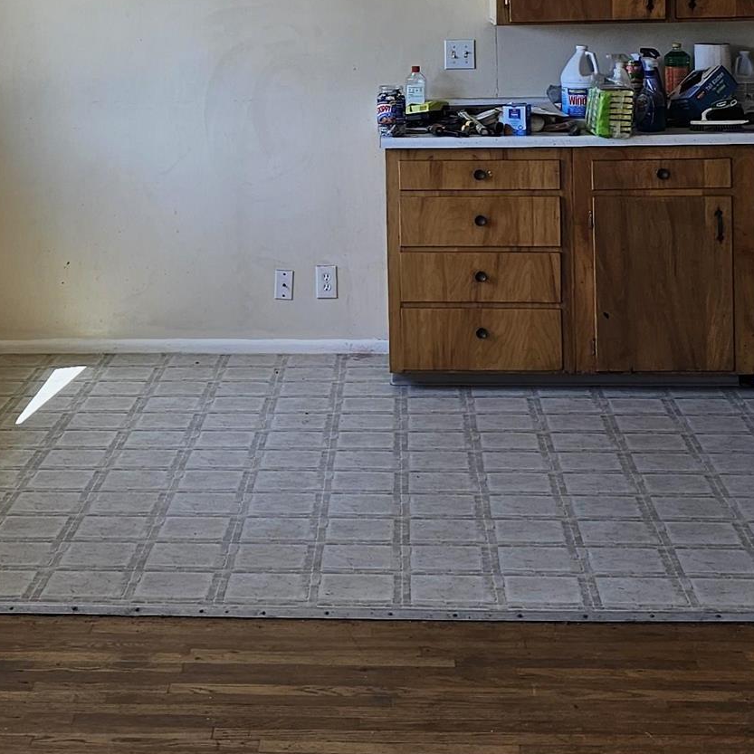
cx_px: 281
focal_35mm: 75
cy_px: 95
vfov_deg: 22.6
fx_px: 1848
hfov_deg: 23.0
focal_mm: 6.3
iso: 20
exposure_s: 1/120
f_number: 1.7
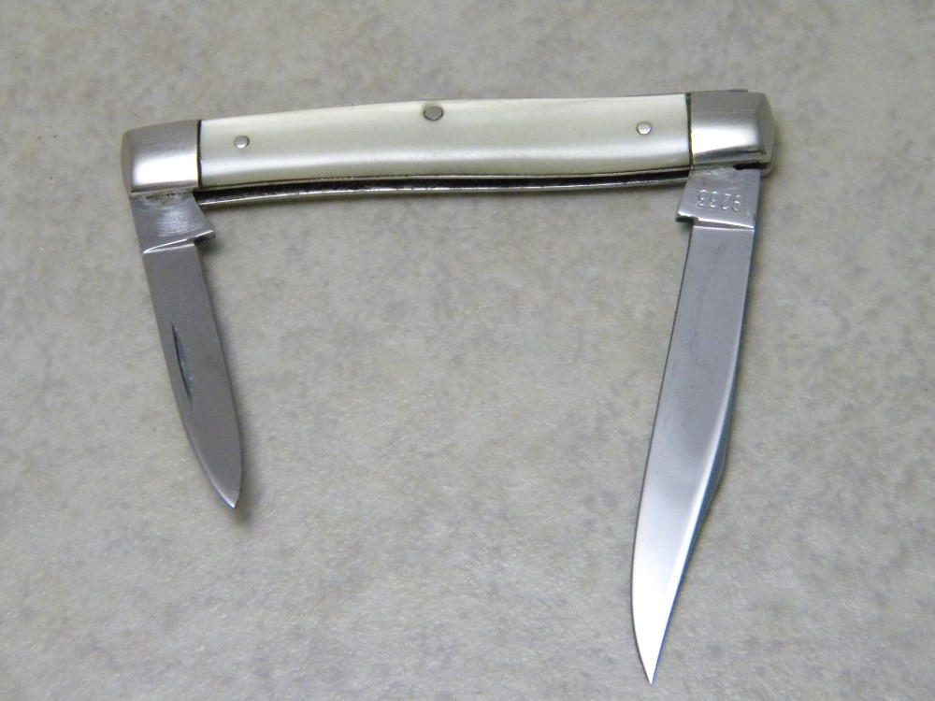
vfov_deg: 14.1
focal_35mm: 105
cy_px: 350
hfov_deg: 18.7
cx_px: 468
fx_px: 2836
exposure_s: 1/65.3
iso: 800
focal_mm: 19
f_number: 4.7
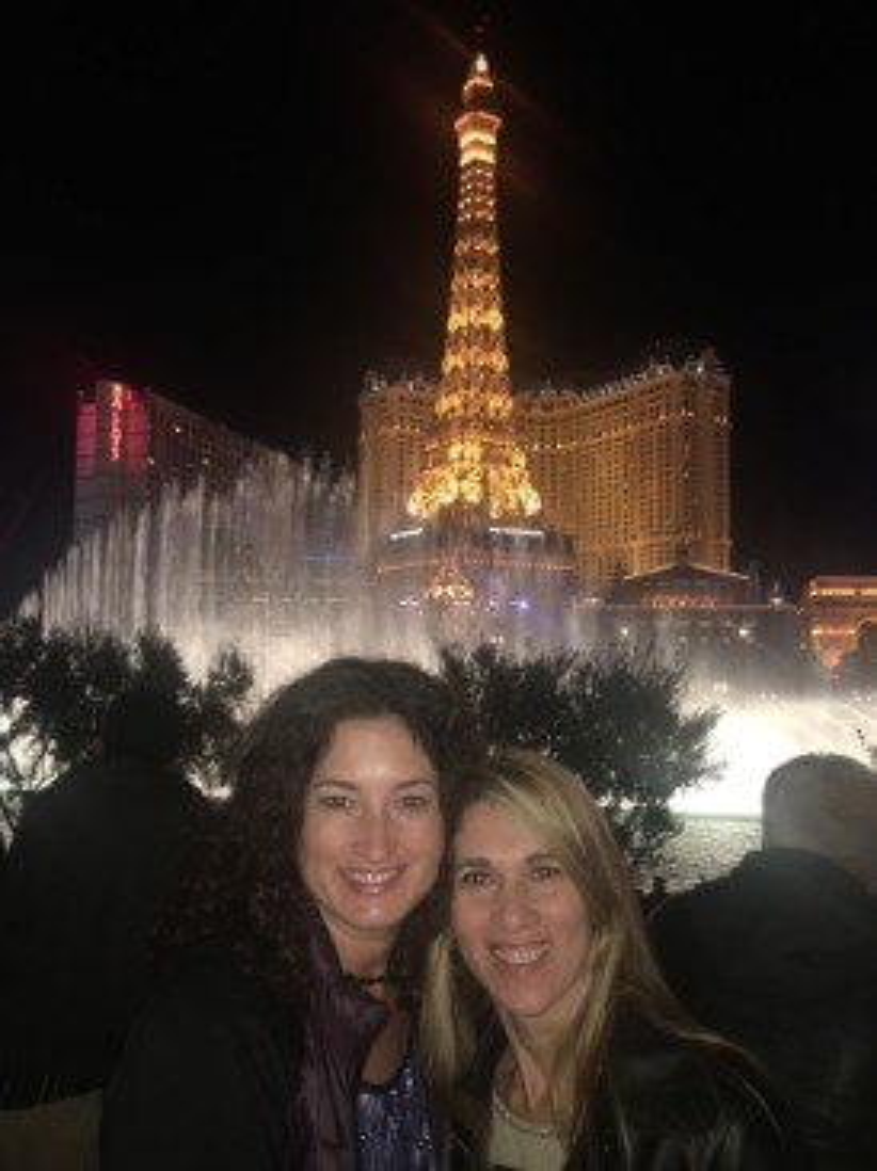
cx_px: 438
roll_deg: +0.0
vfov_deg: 61.7
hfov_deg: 48.2
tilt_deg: +4.3
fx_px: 981
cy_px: 586
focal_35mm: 29
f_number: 2.2
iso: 100
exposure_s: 1/16
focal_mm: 4.15
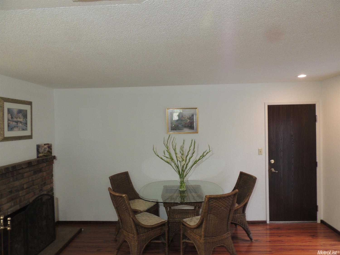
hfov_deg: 71.6
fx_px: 236
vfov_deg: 56.8
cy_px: 128
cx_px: 170
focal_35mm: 24
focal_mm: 4.3
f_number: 3
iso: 220
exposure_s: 1/30
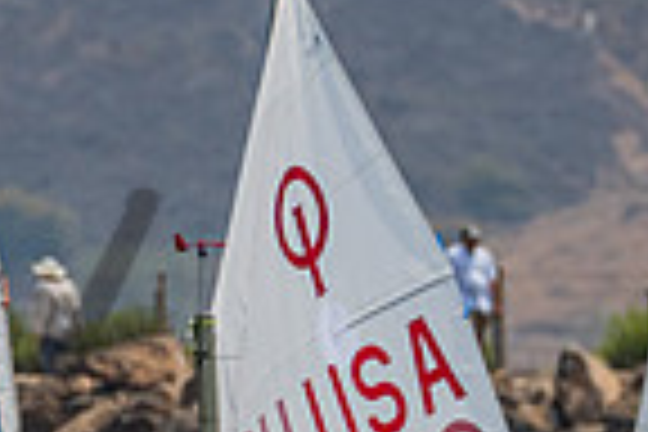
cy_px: 840
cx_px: 98
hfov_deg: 1.4
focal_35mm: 1507
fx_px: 27124
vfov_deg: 0.9
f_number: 8
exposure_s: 1/1250
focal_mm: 300
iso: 320
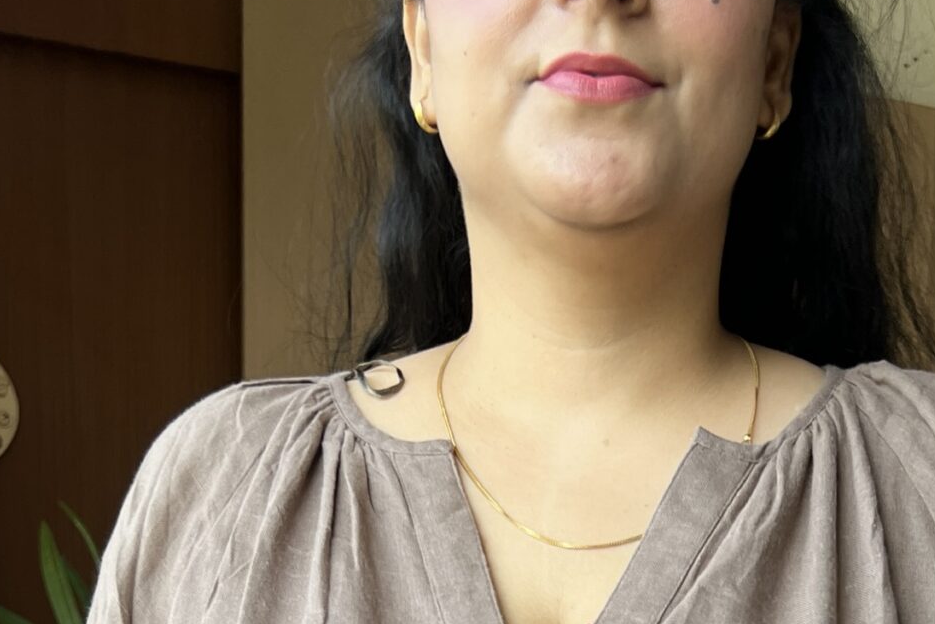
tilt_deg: -6.8
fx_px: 1922
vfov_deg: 15.8
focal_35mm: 74
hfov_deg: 27.2
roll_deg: -0.7
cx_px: 597
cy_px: 1105
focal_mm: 5.7
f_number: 1.5
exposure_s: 1/145
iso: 32
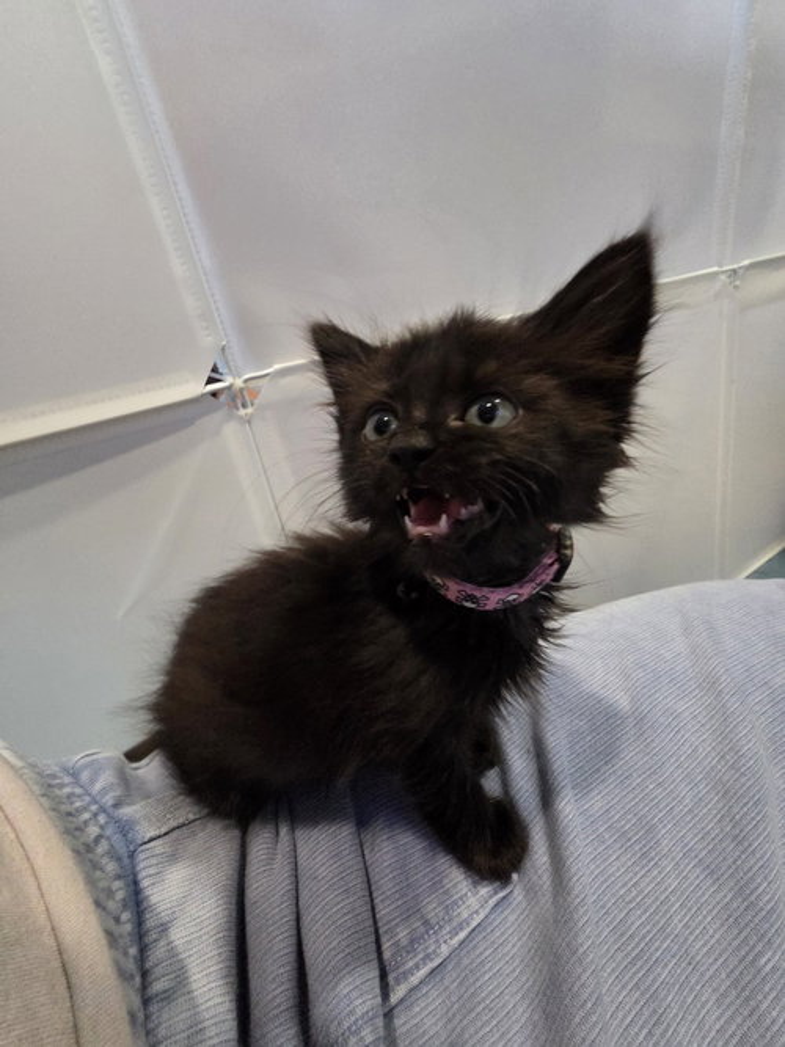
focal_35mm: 13
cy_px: 524
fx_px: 393
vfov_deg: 106.2
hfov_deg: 89.9
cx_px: 392
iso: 1600
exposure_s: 1/48.1
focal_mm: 2.2
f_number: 2.2
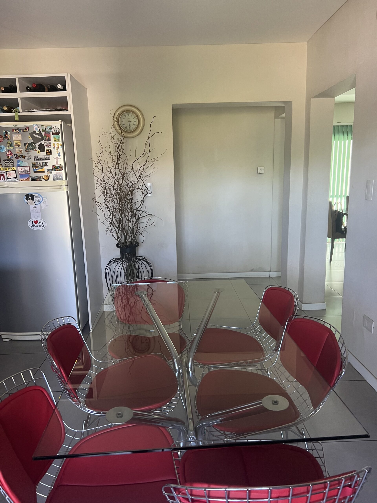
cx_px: 188
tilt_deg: -12.0
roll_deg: +1.6
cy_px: 252
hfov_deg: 53.1
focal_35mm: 26
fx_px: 378
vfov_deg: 67.3
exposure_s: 1/60
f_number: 1.5
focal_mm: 5.7
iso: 160
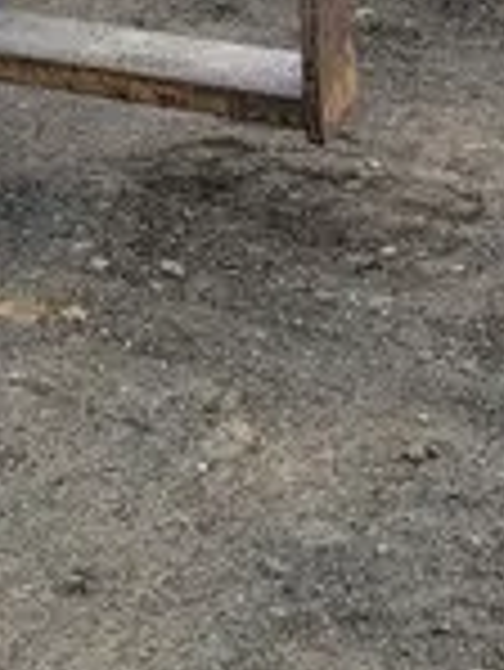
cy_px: -281
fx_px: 2481
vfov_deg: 14.5
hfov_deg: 11.6
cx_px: 171
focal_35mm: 128
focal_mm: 5.4
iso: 40
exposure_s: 1/157
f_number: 1.8
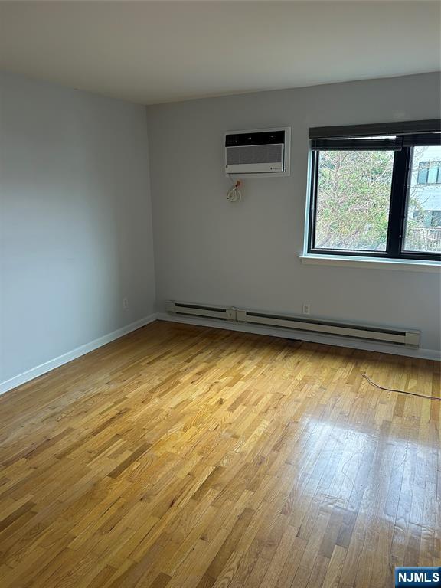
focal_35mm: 26
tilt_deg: -13.5
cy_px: 294
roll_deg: +0.2
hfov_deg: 53.1
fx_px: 442
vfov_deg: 67.3
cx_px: 220
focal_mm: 5.7
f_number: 1.5
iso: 100
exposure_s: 1/120
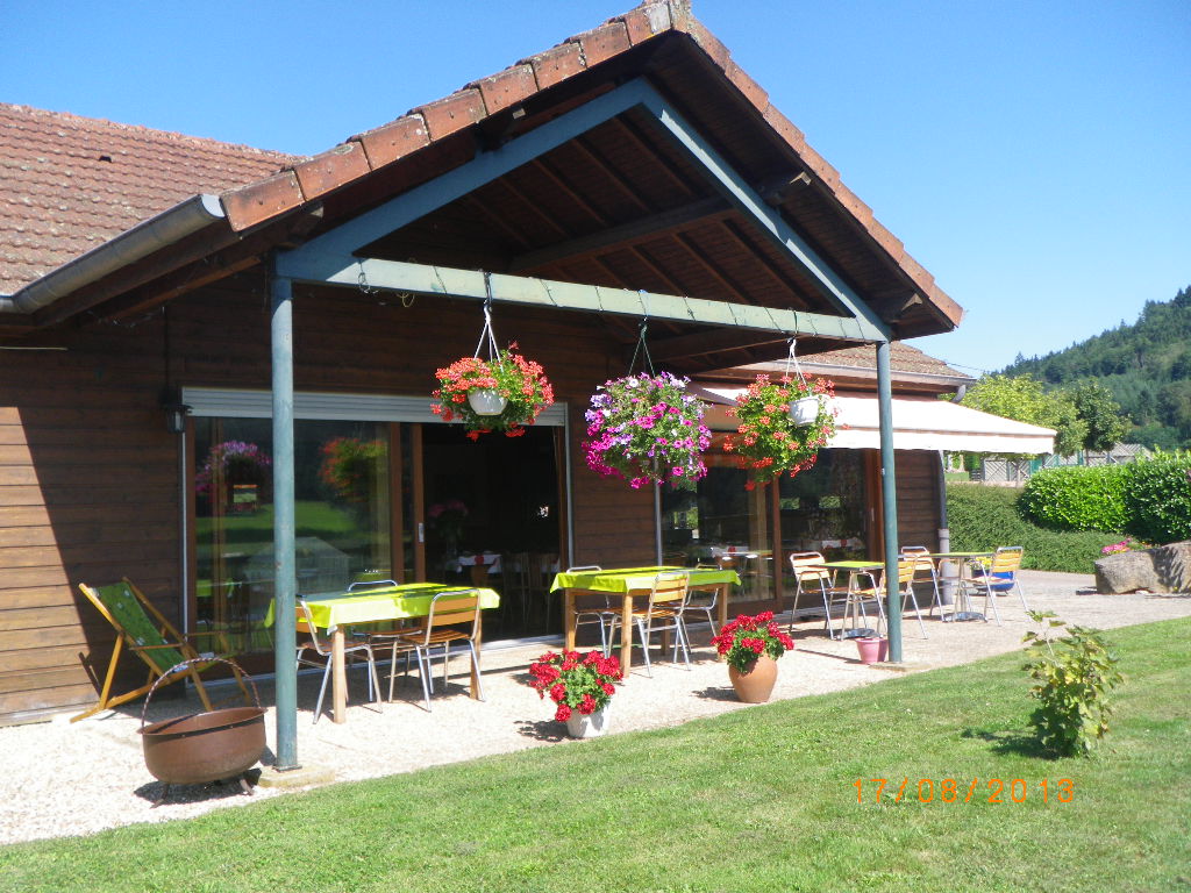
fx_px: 1204
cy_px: 446
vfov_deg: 40.7
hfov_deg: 52.6
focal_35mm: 35
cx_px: 596
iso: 64
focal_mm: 6.2
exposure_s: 1/320
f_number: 3.8
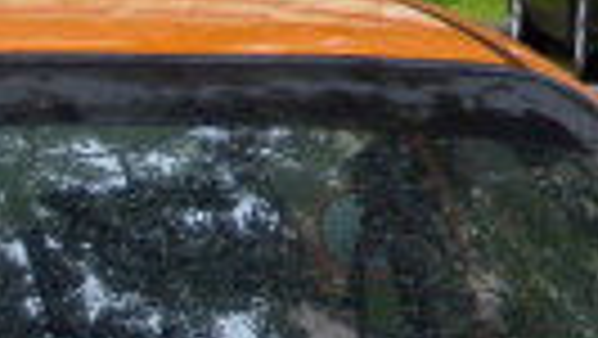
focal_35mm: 234
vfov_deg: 5.1
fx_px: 3713
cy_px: -234
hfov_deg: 8.9
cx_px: 976
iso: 80
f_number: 3.3
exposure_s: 1/90
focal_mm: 8.7
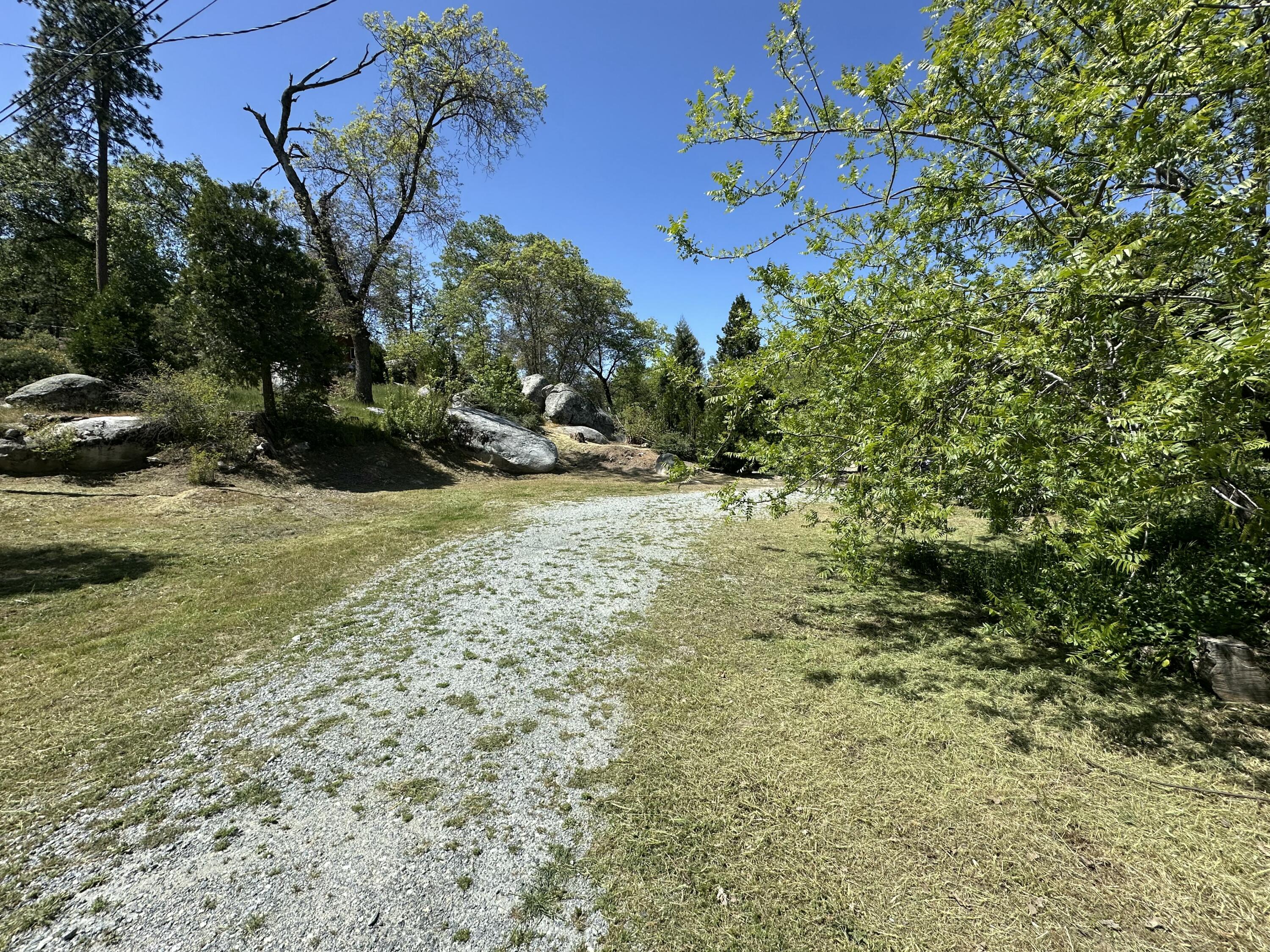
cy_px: 476
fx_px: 514
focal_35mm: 14
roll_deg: -0.6
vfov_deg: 85.7
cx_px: 635
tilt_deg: -4.4
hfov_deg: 102.1
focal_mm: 2.22
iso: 50
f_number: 2.2
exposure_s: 1/1689
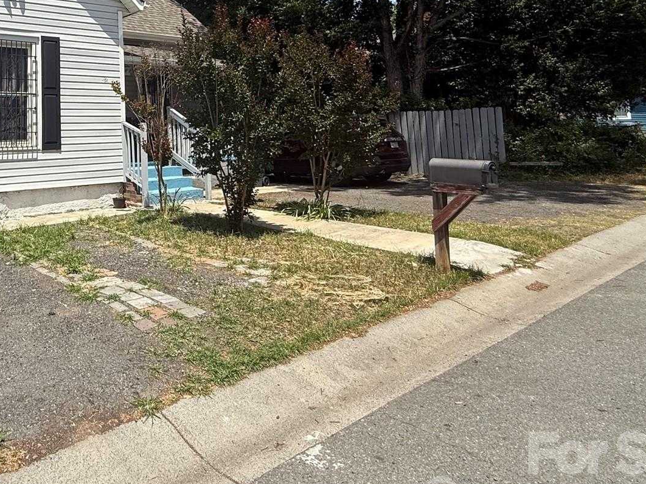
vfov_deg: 47.9
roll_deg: +0.5
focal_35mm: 27
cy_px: 84
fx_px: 504
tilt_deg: +6.1
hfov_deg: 58.5
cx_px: 99
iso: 50
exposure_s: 1/2320
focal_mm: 2.22
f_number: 2.2
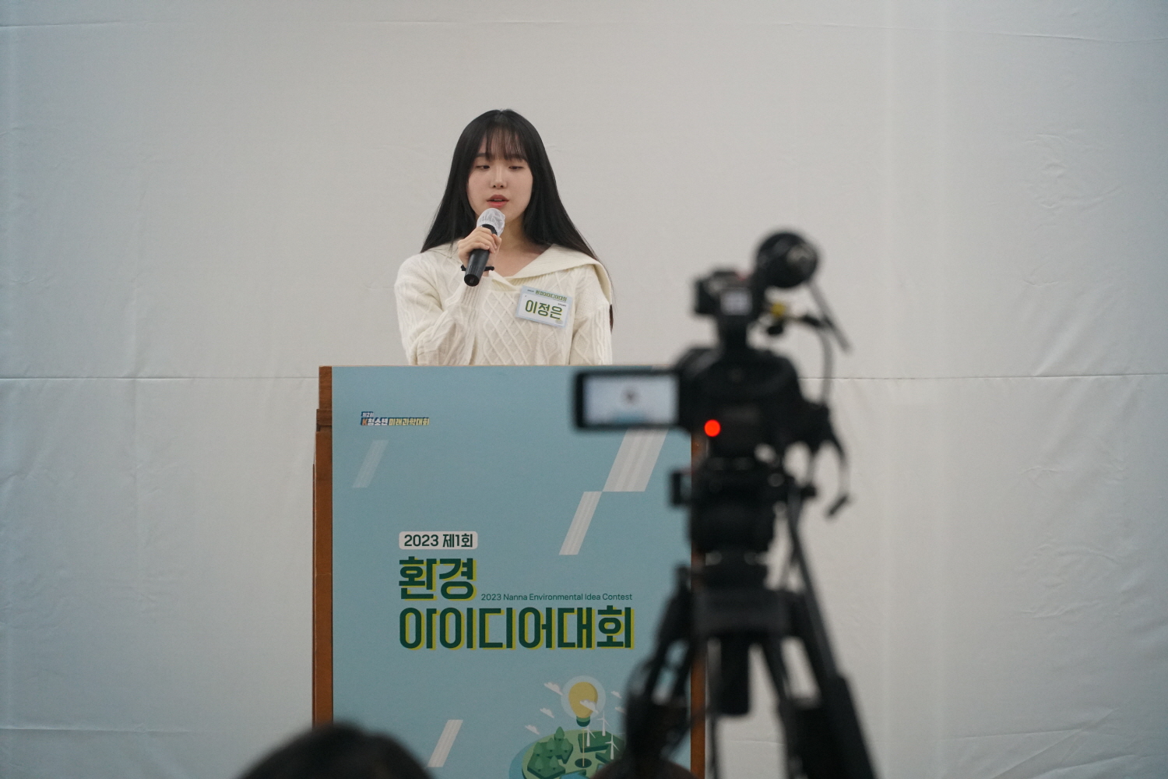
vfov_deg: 6.8
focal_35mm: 202
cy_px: 390
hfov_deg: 10.2
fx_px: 6569
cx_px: 584
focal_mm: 135
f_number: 5.6
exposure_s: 1/250
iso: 2500
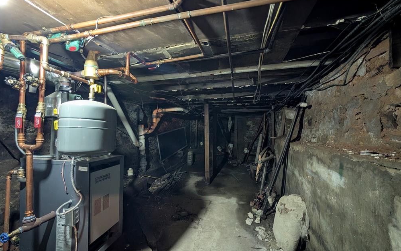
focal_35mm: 13
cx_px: 203
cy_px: 129
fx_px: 142
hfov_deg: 109.3
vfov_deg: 82.8
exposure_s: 1/15
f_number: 1.7
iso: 935
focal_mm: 2.02
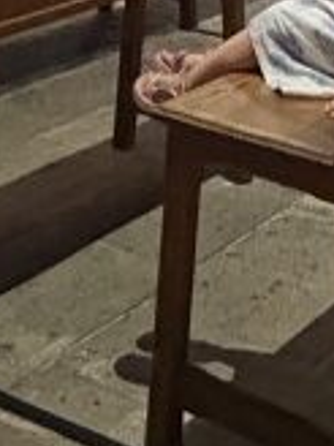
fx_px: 1106
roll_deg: -0.3
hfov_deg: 17.1
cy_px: -770
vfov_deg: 12.9
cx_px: 255
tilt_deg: +23.2
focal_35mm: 86
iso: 1000
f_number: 2.2
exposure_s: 1/33
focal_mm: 2.22
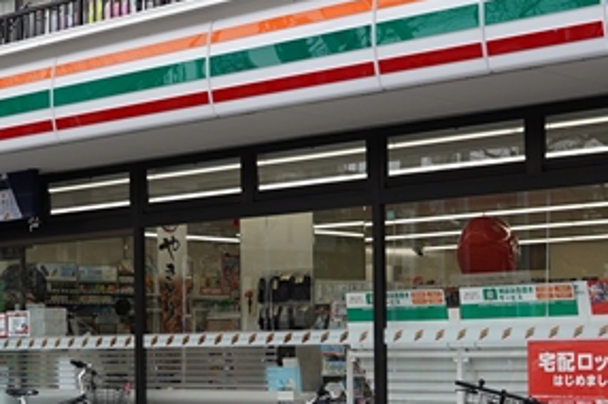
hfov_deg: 24.1
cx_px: 187
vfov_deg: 16.1
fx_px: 1417
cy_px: 339
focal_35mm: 84
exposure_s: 1/200
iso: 100
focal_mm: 20
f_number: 3.5
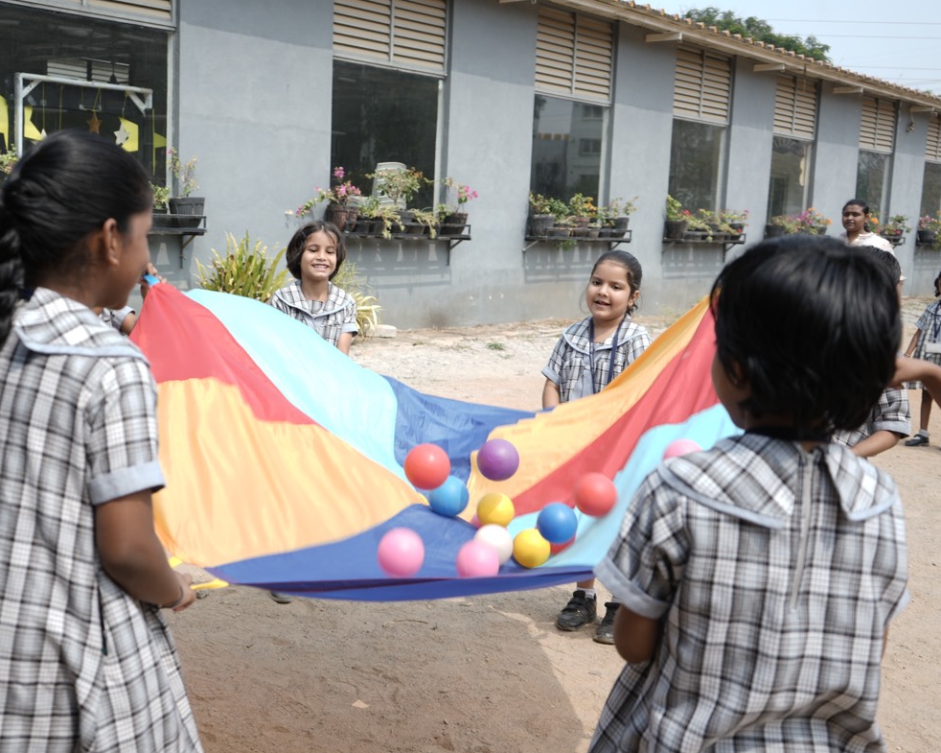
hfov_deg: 46.6
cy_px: 377
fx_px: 1086
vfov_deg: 38.2
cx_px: 372
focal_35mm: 39
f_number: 4.5
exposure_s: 1/200
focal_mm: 34
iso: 50
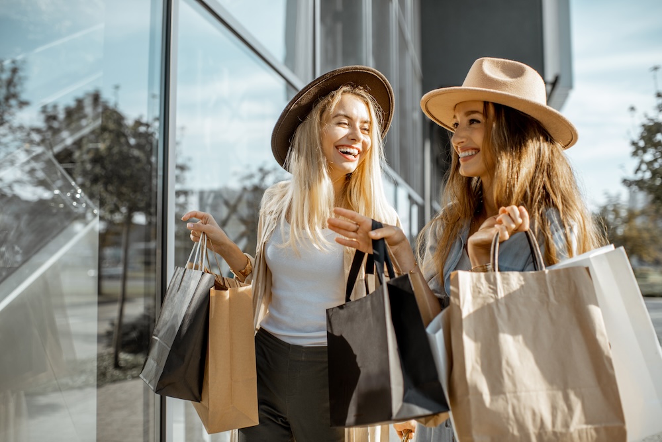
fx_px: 644
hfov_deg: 54.4
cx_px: 331
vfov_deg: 37.9
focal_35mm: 35
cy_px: 221
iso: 200
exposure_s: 1/2000
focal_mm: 35
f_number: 2.2
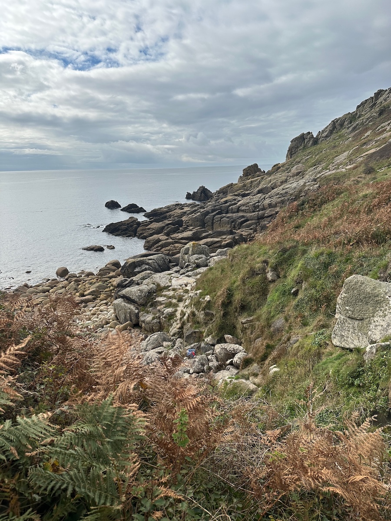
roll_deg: +1.5
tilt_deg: -14.2
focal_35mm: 24
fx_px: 361
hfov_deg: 56.8
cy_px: 260
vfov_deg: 71.6
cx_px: 196
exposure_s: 1/6623
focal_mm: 6.86
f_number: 1.78
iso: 80
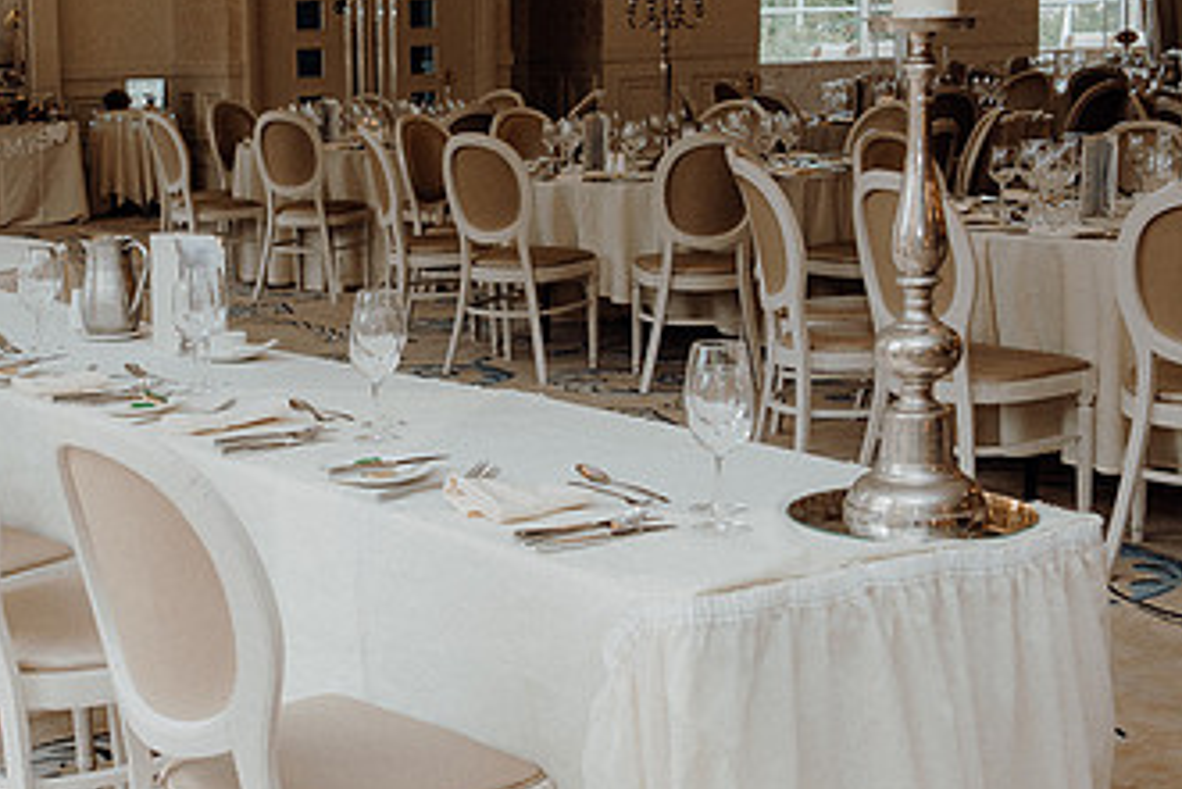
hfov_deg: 31.0
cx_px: 218
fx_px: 2069
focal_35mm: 63
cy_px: 384
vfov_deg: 21.6
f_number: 3.5
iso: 250
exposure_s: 1/160
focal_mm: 24
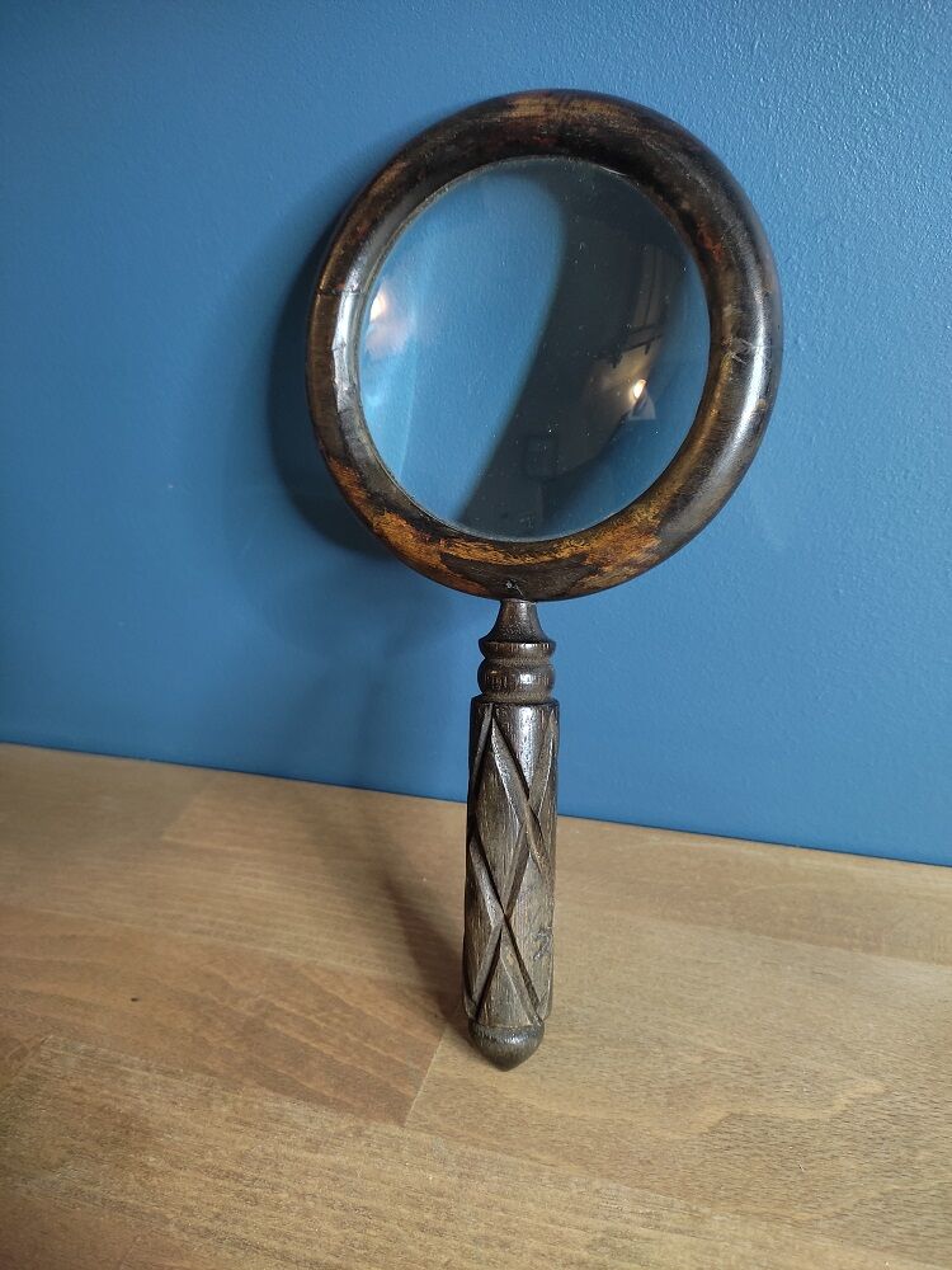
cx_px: 476
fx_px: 953
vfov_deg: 67.3
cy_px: 635
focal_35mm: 26
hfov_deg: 53.1
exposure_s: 1/25
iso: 1349
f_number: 1.79
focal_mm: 4.74
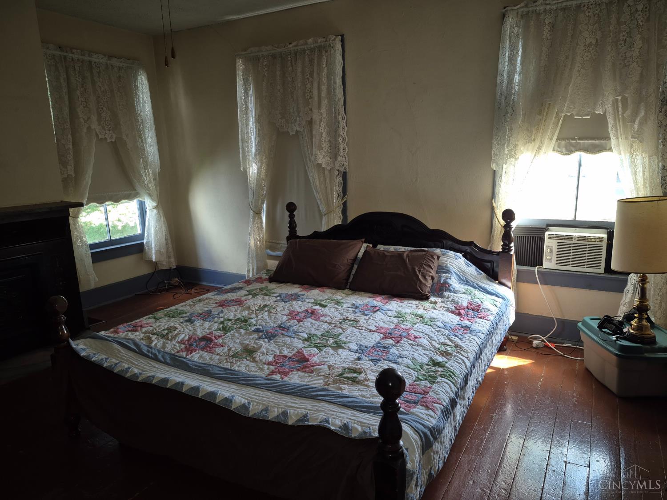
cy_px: 250
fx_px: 443
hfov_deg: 73.9
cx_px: 334
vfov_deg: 58.9
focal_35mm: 23
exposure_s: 1/60
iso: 50
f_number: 1.8
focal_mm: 5.4
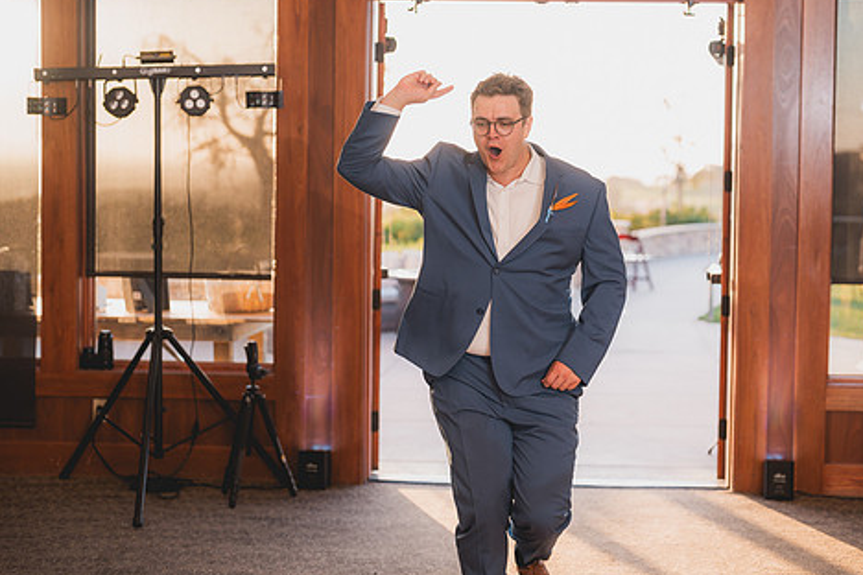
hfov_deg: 32.3
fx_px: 1486
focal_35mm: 62
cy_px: 226
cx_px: 505
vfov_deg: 21.9
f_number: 1.8
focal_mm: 50
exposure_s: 1/250
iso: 125
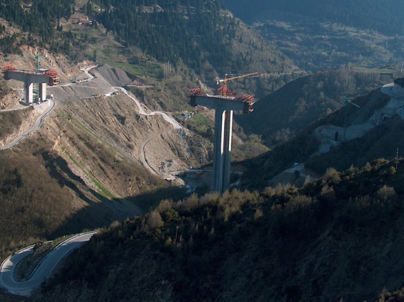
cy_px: 83
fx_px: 664
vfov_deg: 25.4
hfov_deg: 33.6
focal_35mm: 57
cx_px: 145
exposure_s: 1/658
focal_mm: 7.6
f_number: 4
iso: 100
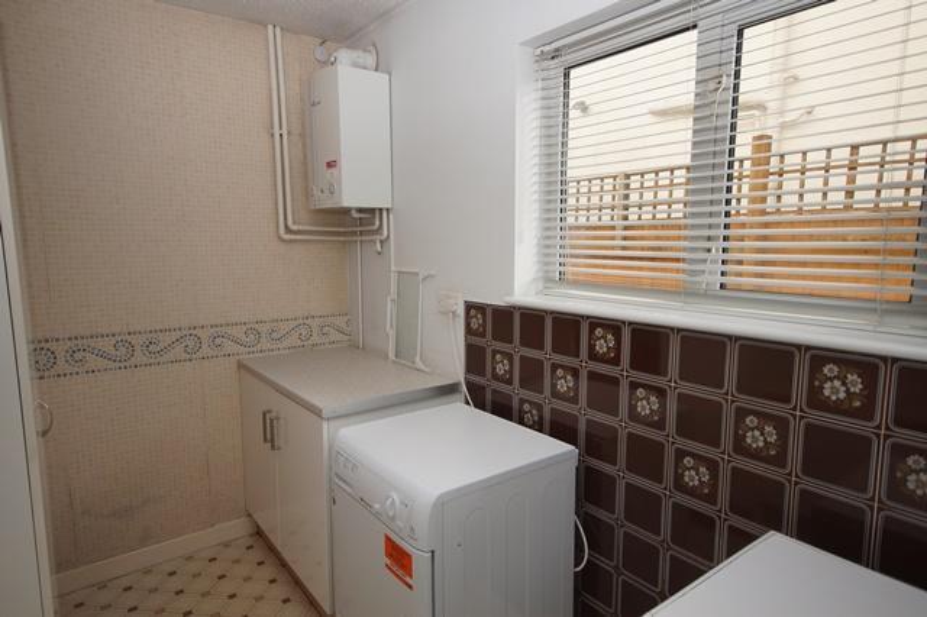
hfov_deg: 77.4
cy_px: 308
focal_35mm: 22
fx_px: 579
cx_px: 464
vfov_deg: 56.1
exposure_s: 1/60
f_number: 5
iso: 160
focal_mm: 15
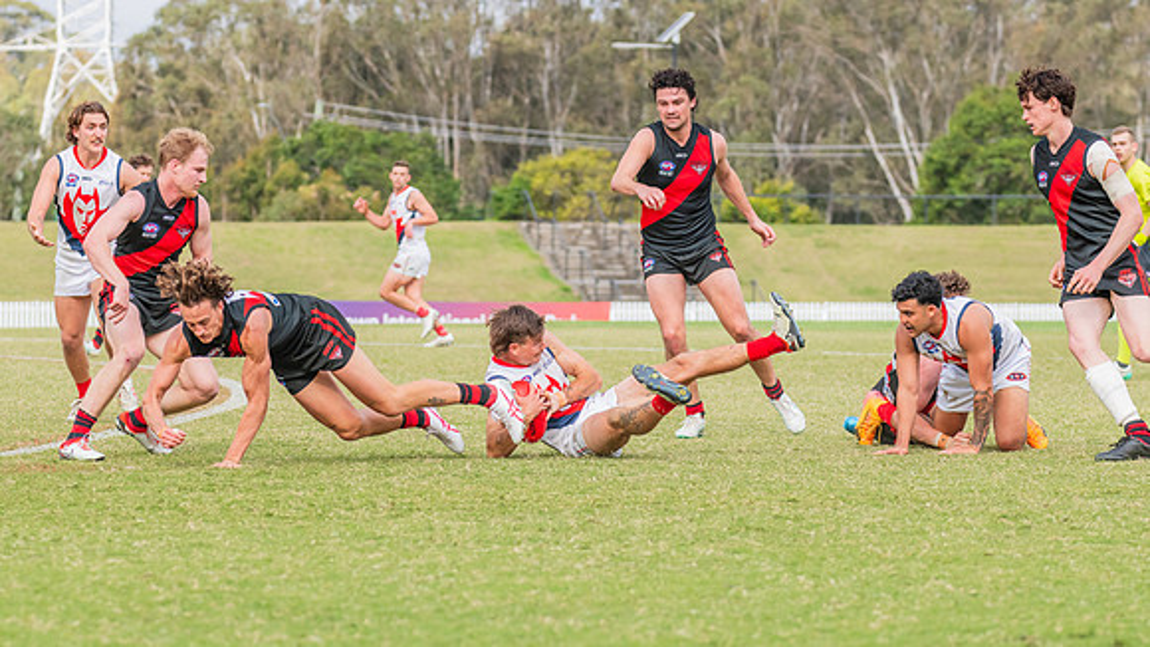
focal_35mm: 189
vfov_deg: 6.4
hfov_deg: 11.4
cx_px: 559
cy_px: 365
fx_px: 5758
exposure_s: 1/1250
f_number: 7.1
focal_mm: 170
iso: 800
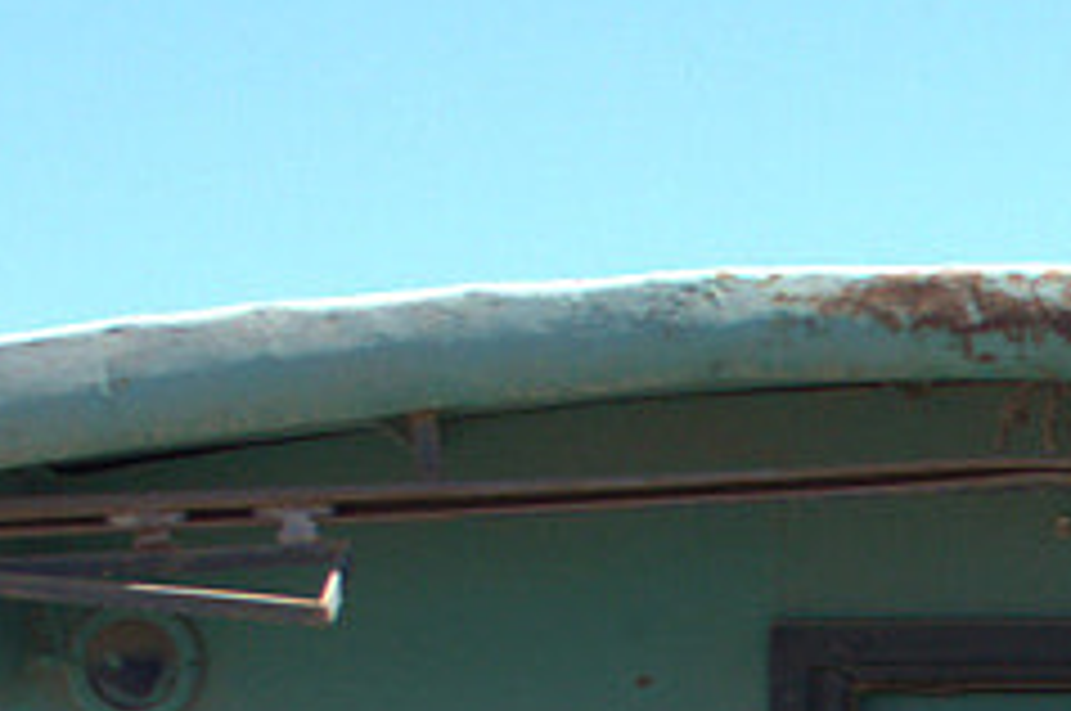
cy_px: 1798
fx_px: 8972
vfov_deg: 4.4
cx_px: 2948
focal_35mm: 302
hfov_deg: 6.4
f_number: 6.3
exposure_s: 1/160
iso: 100
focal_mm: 30
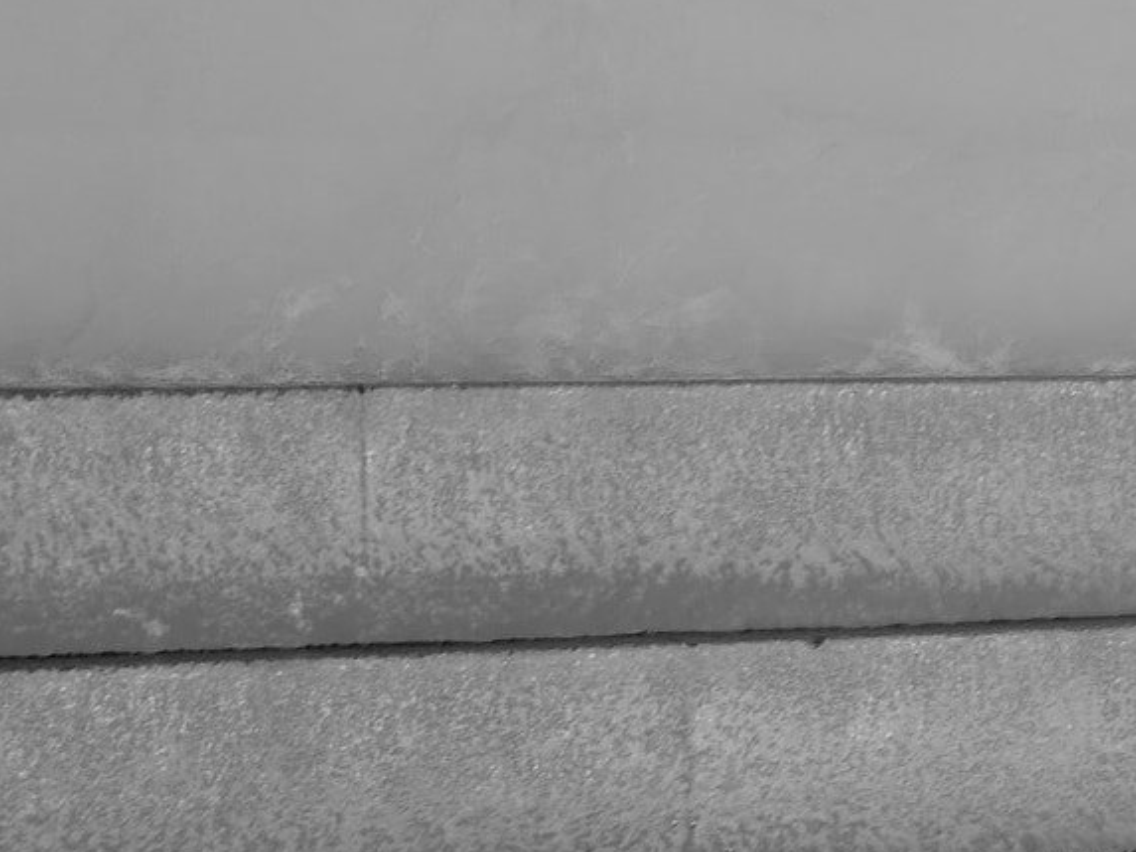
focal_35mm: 140
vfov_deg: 10.6
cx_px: 661
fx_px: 4594
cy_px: 371
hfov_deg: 14.1
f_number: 11
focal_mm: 25
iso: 125
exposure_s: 1/1.3
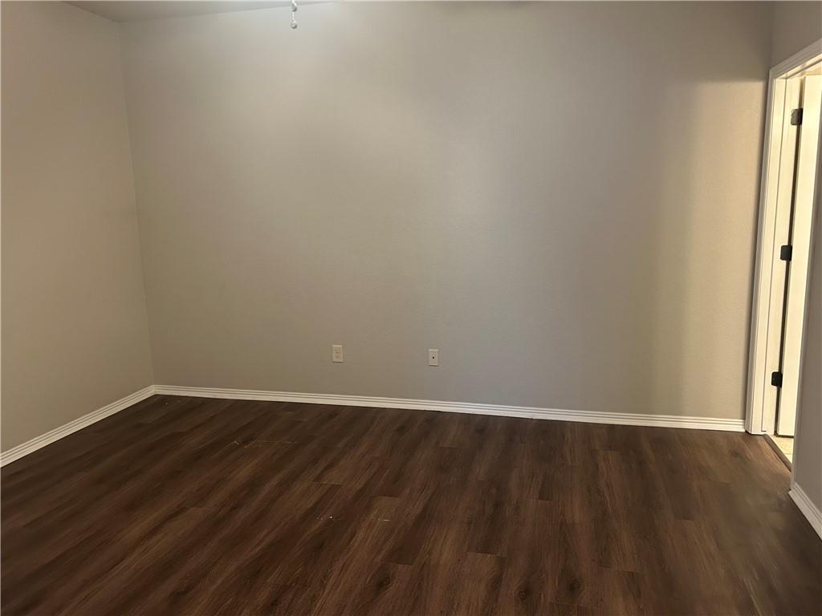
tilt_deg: -10.2
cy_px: 308
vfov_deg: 53.1
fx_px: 617
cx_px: 411
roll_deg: +1.5
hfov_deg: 67.3
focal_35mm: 26
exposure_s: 1/60
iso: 320
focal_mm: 5.7
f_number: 1.5
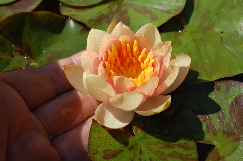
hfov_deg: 24.6
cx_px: 122
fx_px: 556
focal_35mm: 82
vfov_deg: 16.5
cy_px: 80
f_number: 10
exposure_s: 1/400
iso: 200
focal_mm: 55
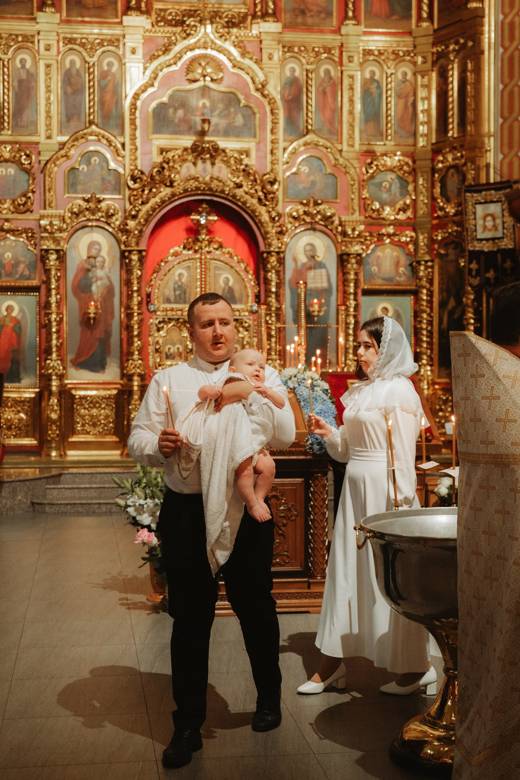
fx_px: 1170
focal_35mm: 54
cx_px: 260
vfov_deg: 36.9
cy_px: 390
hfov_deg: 25.1
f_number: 2.8
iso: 2000
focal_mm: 36
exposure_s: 1/320
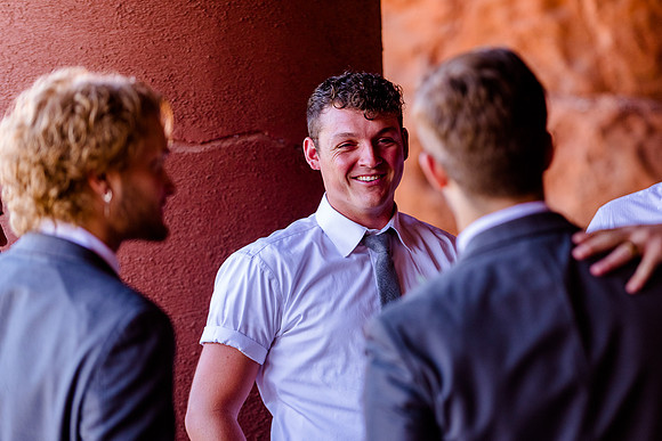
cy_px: 231
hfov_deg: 12.4
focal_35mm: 166
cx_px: 407
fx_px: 3051
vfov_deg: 8.3
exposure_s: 1/500
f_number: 2.8
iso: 800
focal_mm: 135
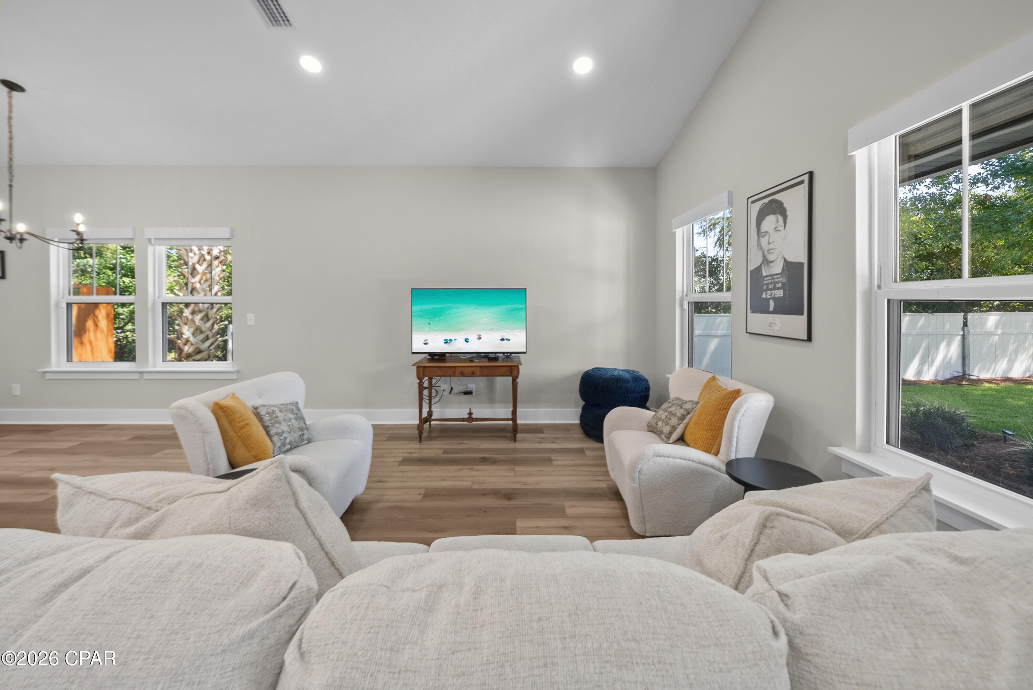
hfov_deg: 112.6
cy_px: 345
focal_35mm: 12
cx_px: 516
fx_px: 344
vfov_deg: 90.1
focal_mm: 12
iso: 400
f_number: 7.1
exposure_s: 1/6
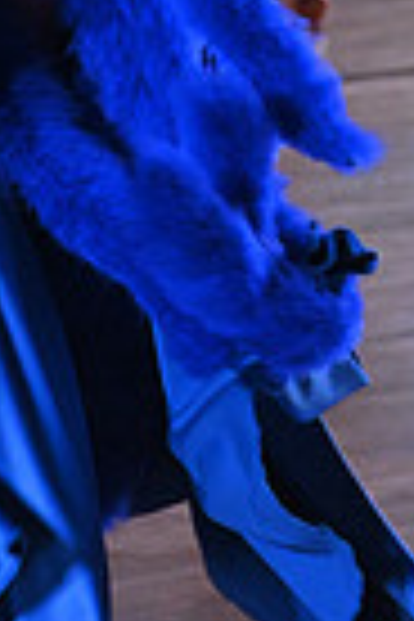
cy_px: -342
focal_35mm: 412
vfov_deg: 5.0
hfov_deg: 3.3
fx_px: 7106
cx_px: -182
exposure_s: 1/400
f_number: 5.6
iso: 4000
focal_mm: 98
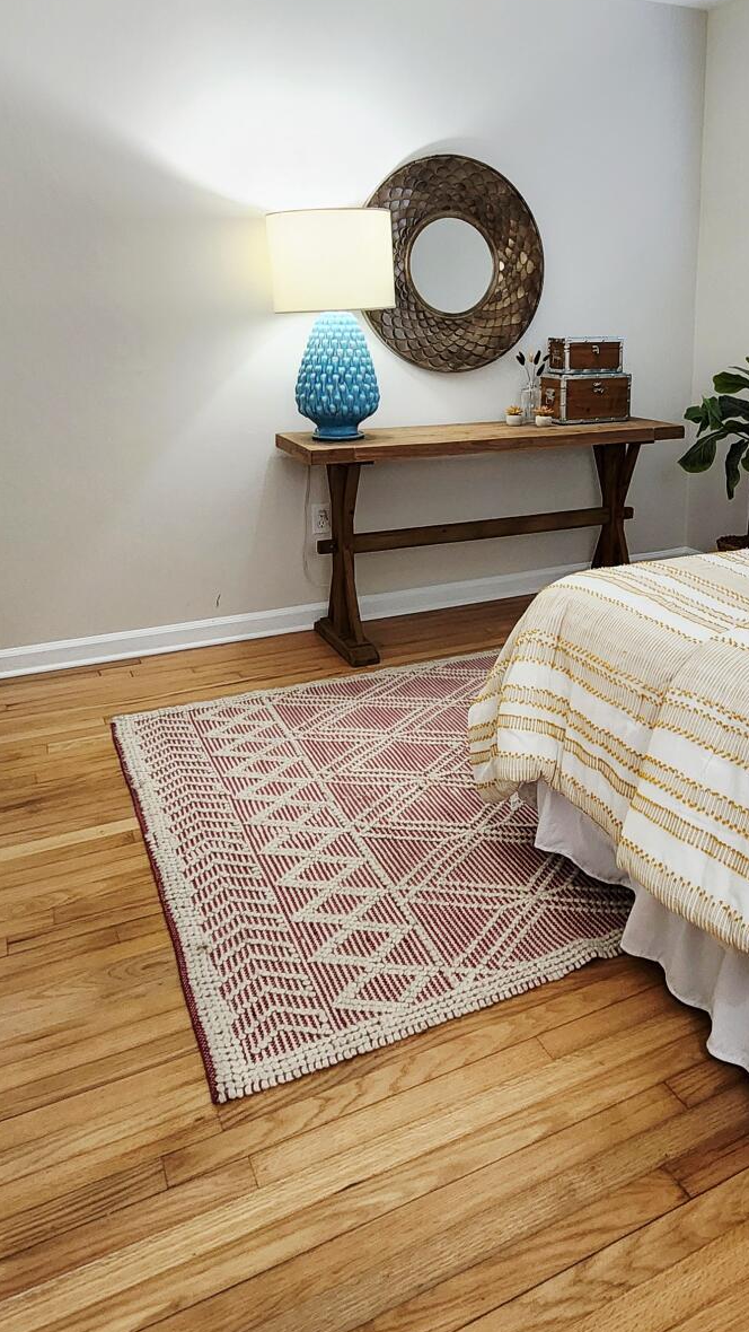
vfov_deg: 74.7
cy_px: 480
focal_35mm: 24
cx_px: 462
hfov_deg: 47.3
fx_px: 847
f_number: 2.2
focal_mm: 2.2
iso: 320
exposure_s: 1/40
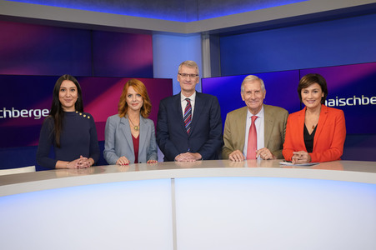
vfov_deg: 35.9
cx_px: 188
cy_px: 125
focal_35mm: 37
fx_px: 386
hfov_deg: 51.9
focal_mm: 37
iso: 2000
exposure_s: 1/125
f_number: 5.6
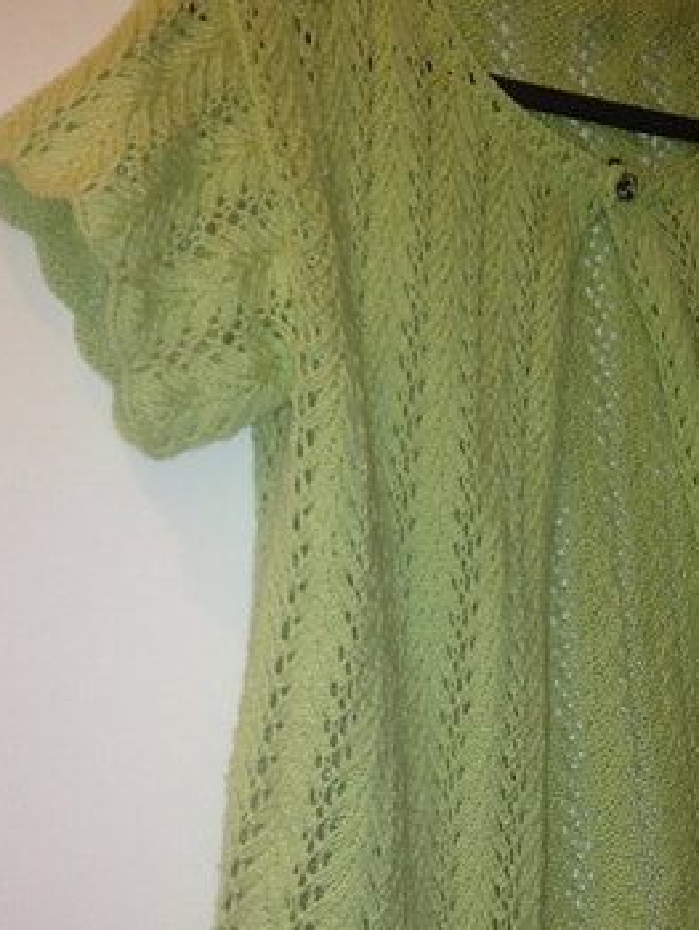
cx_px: 540
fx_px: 1721
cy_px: 638
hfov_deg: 22.7
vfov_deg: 30.0
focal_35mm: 64
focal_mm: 4.28
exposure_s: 1/24
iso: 50
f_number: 2.4
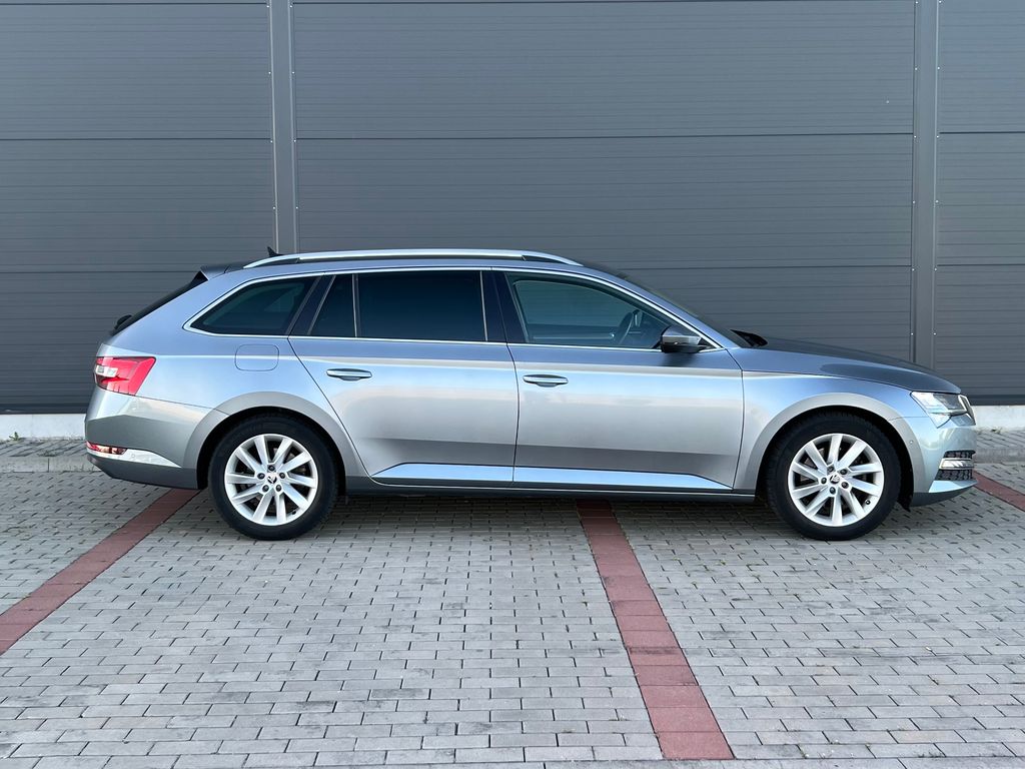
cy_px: 384
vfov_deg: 53.1
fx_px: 770
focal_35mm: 26
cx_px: 512
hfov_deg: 67.3
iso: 40
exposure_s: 1/121
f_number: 1.5
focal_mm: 5.7
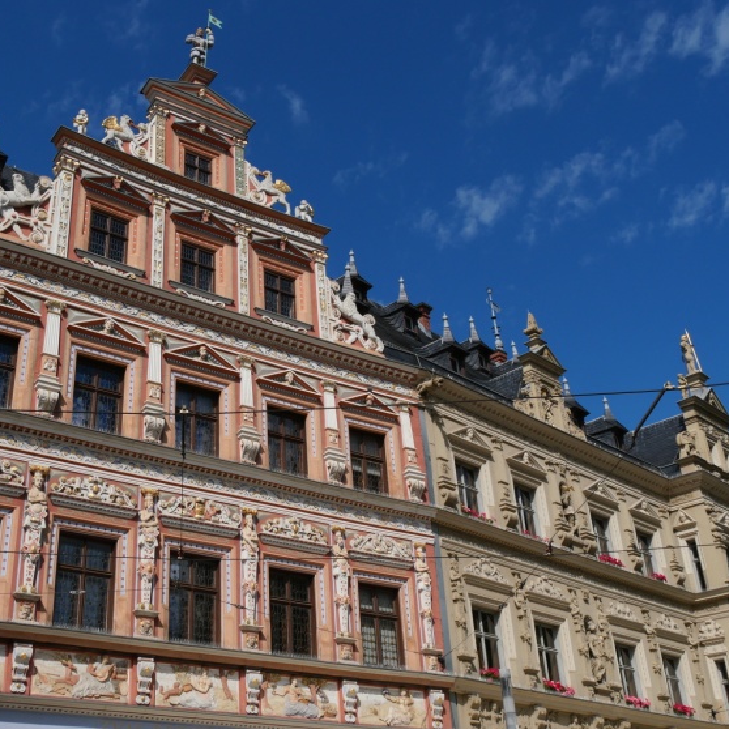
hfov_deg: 43.2
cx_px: 235
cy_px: 348
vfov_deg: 43.8
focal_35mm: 38
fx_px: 905
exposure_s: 1/640
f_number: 9
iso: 200
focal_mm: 15
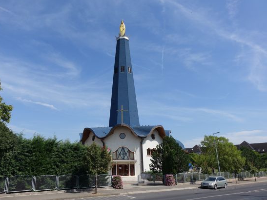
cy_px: 100
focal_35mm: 27
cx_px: 119
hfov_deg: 65.1
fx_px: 208
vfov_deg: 51.3
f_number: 5
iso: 125
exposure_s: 1/800
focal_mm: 8.8
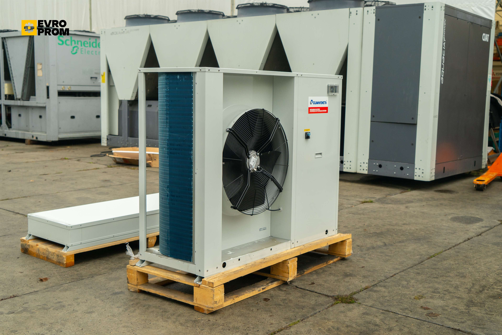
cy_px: 168
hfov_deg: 47.4
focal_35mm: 41
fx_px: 572
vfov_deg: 32.6
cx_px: 251
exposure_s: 1/160
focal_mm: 41
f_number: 5
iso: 400
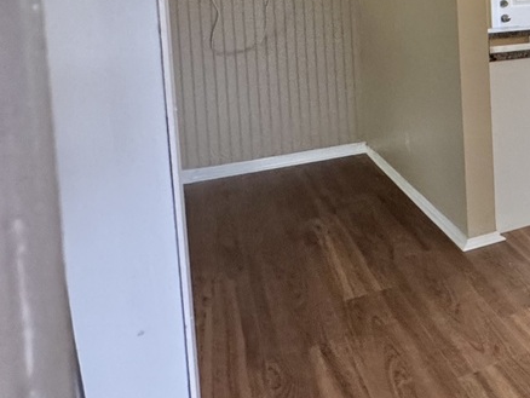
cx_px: 862
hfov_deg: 25.5
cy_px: -4
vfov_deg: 29.4
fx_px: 705
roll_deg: +0.9
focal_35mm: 46
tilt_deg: -3.7
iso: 320
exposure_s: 1/120
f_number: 2.2
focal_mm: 2.22
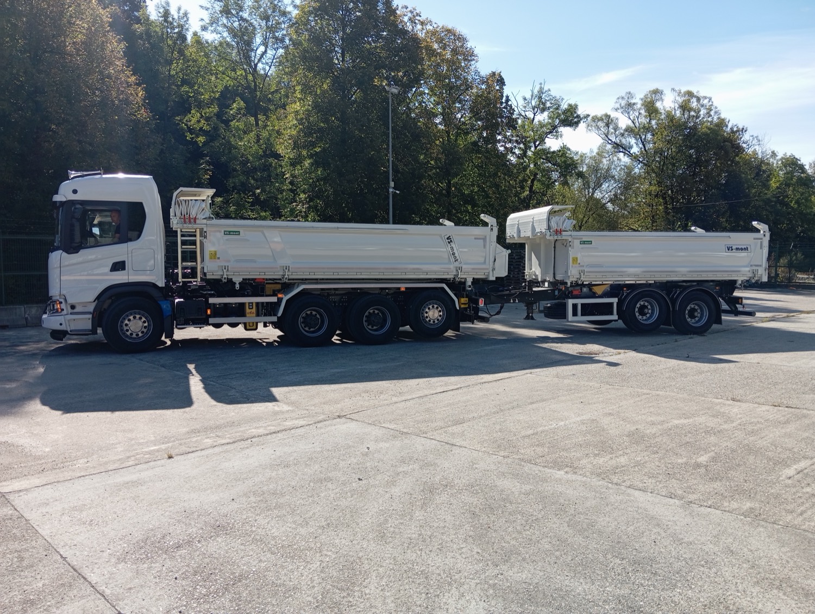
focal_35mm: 28
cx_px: 408
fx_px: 660
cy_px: 307
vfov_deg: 49.8
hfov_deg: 63.4
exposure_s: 1/583
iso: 56
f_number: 1.8
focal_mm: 4.22
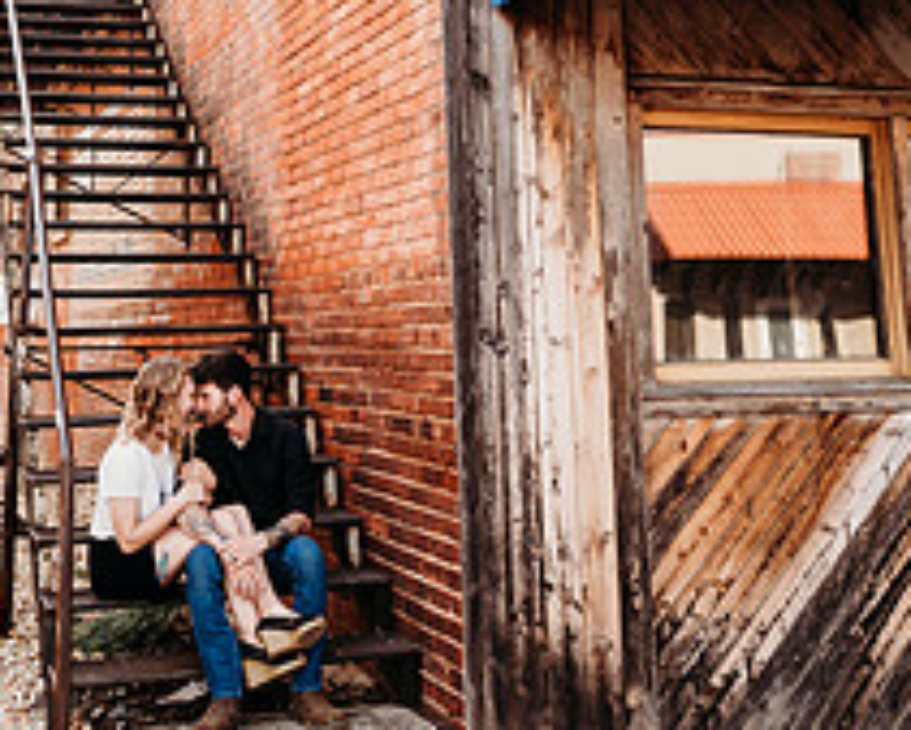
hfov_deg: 38.7
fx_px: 1295
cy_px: 43
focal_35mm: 48
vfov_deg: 29.8
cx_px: 380
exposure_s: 1/500
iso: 100
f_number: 2.8
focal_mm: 24
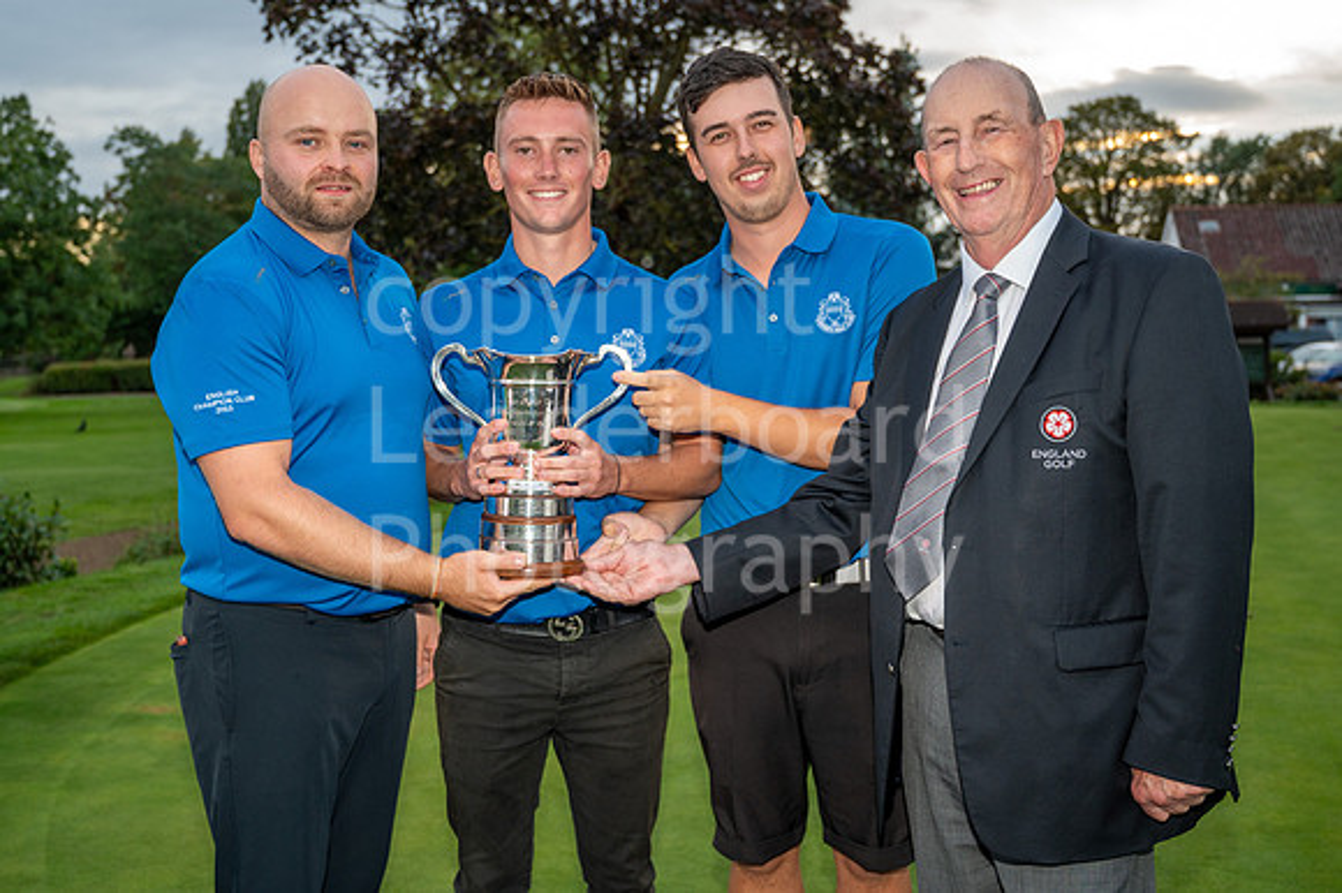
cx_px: 678
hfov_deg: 48.9
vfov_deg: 33.6
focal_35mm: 40
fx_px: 1477
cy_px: 401
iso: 640
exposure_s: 1/200
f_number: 4
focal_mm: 36
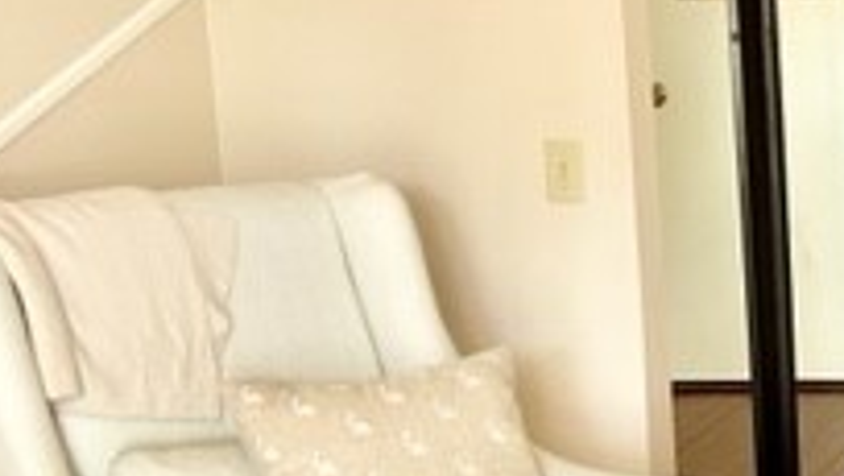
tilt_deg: -9.4
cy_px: 219
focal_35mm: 89
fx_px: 1993
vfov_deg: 13.6
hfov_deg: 21.2
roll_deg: +1.1
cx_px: 1163
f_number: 1.5
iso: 160
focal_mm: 5.7
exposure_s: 1/60
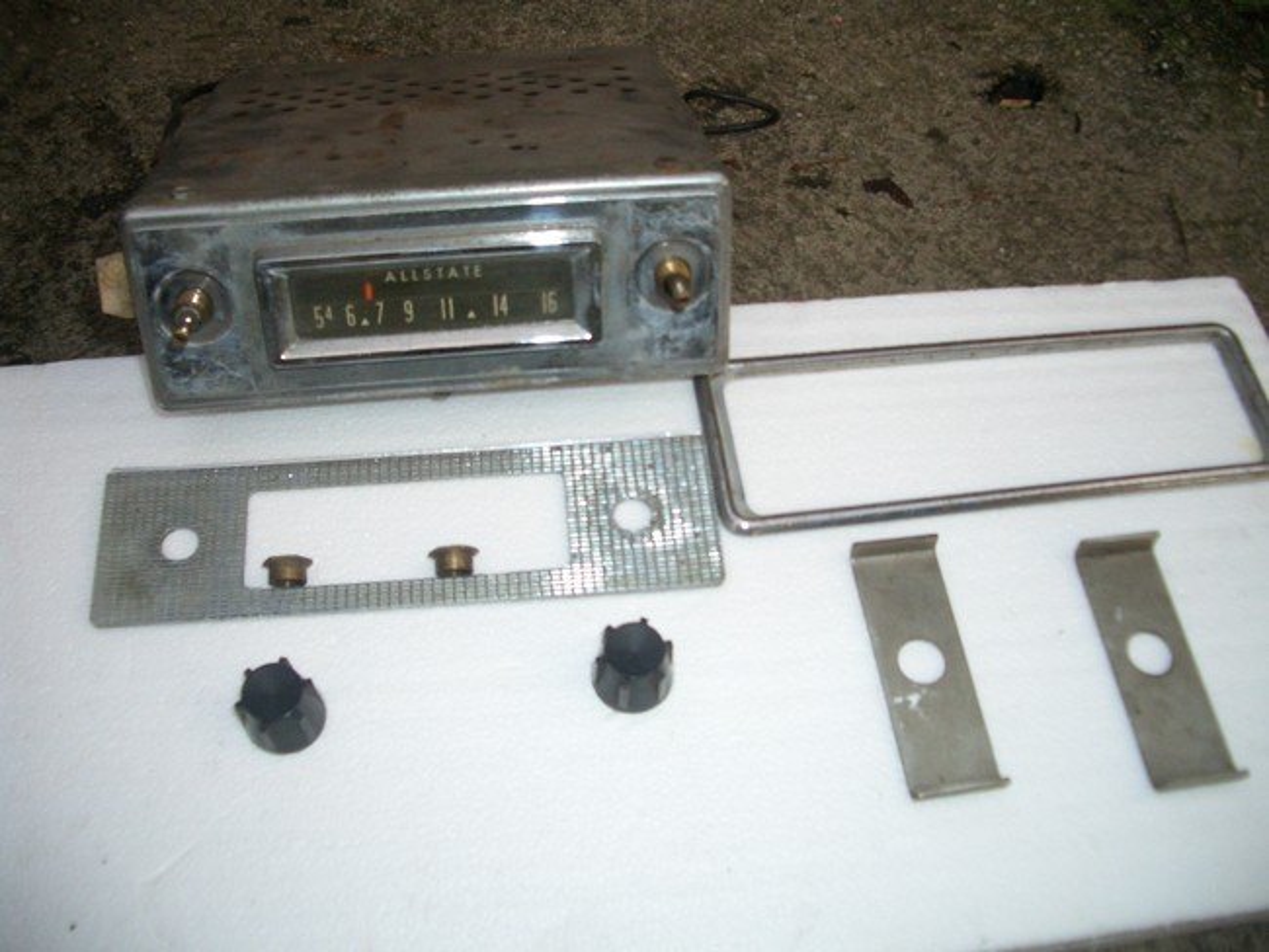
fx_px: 1284
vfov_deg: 40.7
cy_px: 476
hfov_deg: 52.6
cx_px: 634
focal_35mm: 35
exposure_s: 1/500
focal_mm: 5.8
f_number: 2.6
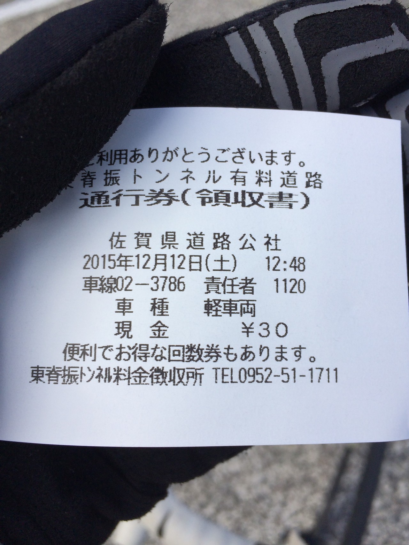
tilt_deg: -55.3
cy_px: 272
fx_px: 457
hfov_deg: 48.2
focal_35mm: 29
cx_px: 204
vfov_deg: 61.7
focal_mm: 4.15
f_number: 2.2
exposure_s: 1/1140
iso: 32
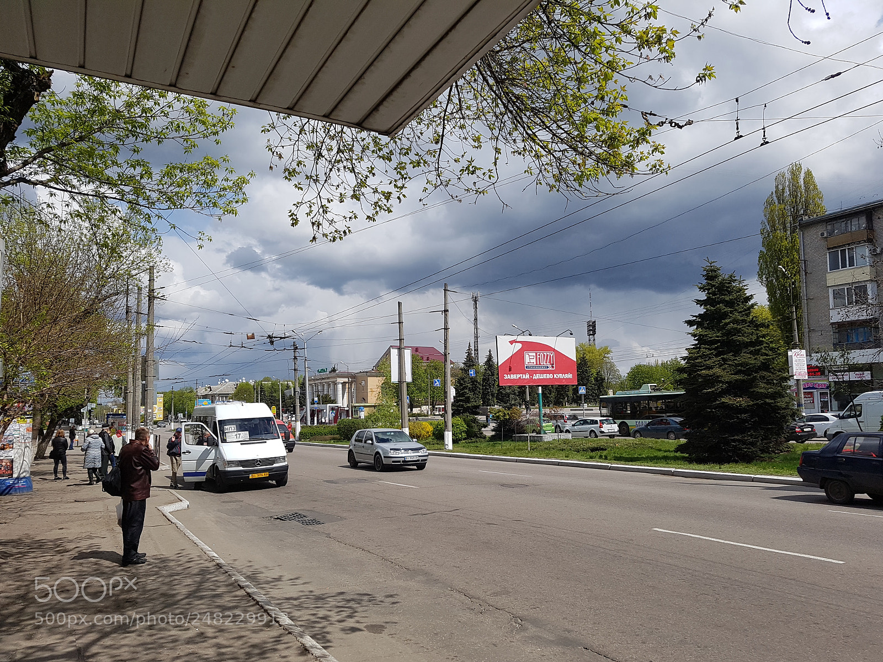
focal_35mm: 26
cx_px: 442
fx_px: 663
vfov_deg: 53.1
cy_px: 331
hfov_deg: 67.3
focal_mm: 4.2
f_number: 1.7
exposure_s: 1/4304
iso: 50
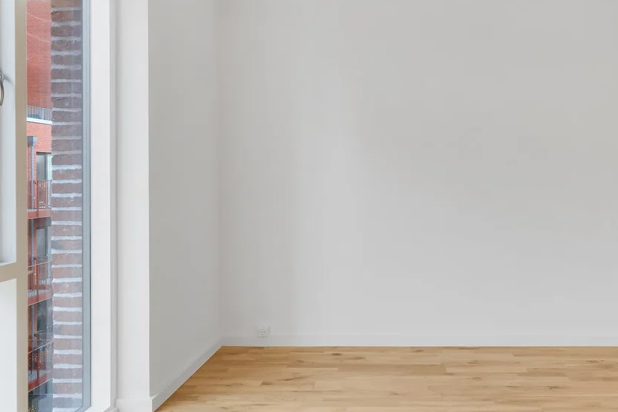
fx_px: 463
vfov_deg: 47.9
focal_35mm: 27
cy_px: 187
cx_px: 494
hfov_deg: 61.8
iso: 320
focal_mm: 14
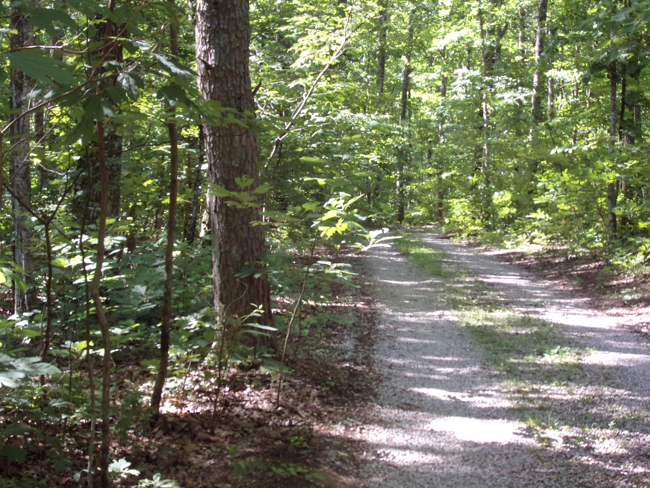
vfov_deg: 27.0
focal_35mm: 54
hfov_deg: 35.5
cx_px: 325
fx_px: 1014
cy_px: 244
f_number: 4.3
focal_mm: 9.8
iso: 105
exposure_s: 1/34
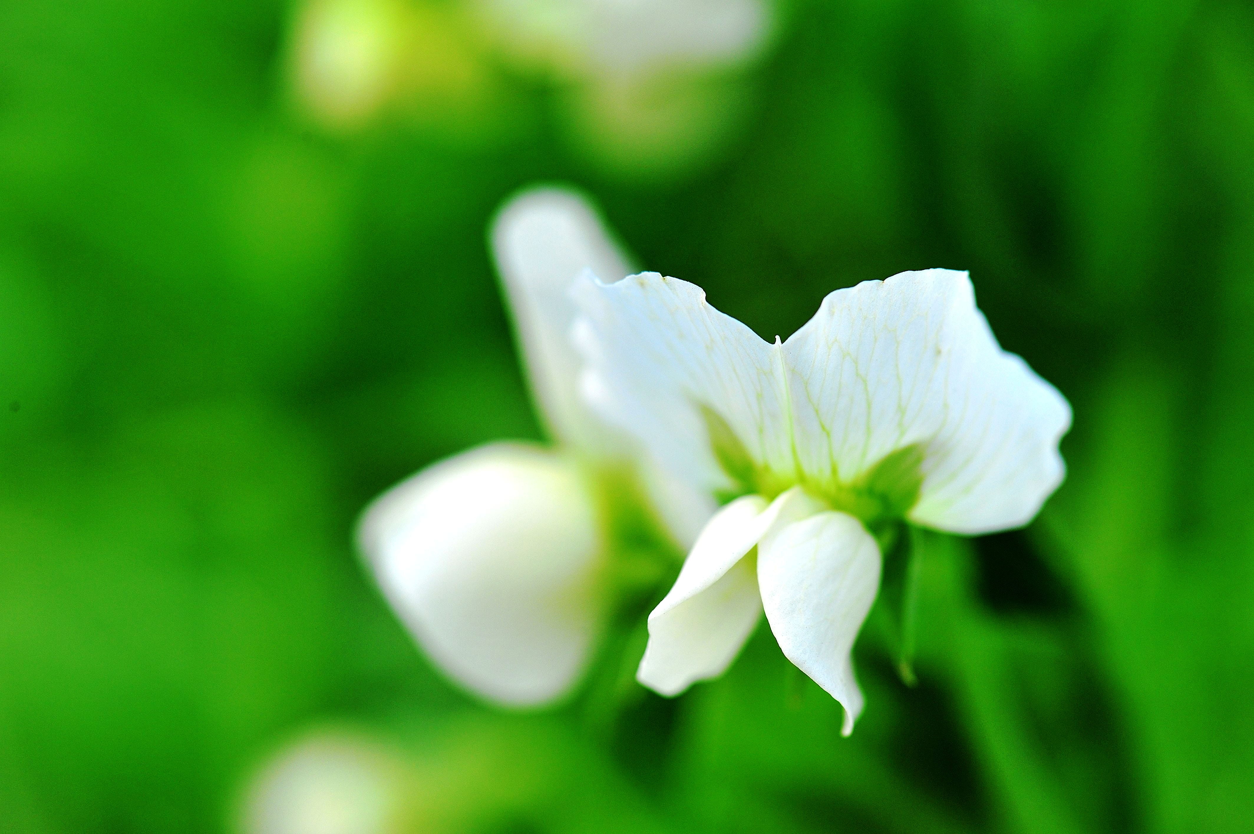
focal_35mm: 105
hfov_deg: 19.5
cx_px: 627
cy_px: 417
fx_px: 3655
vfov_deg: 13.0
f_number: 8
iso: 400
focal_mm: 105
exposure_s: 1/640
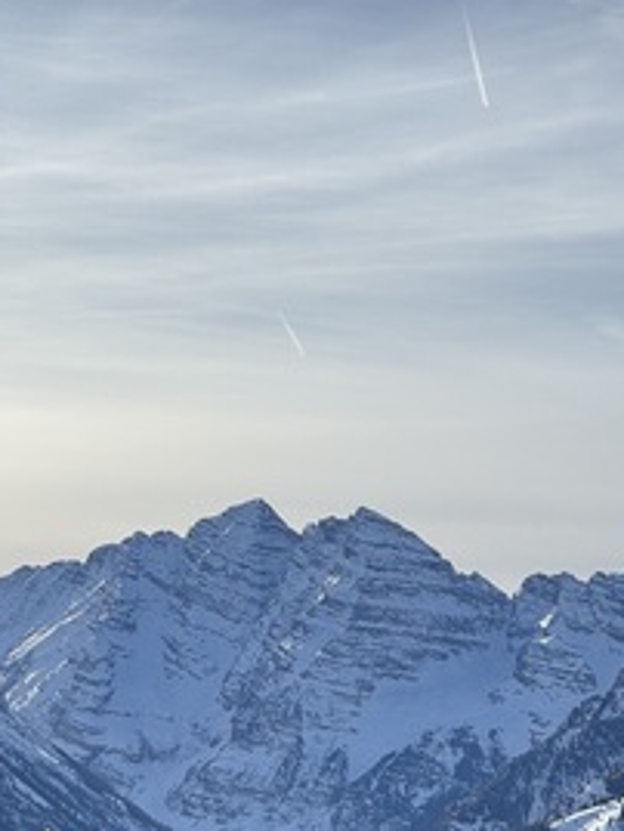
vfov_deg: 13.2
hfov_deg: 10.0
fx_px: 3578
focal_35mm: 149
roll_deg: -2.6
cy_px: 683
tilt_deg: +1.4
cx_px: 315
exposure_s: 1/1488
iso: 25
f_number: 2.8
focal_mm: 9
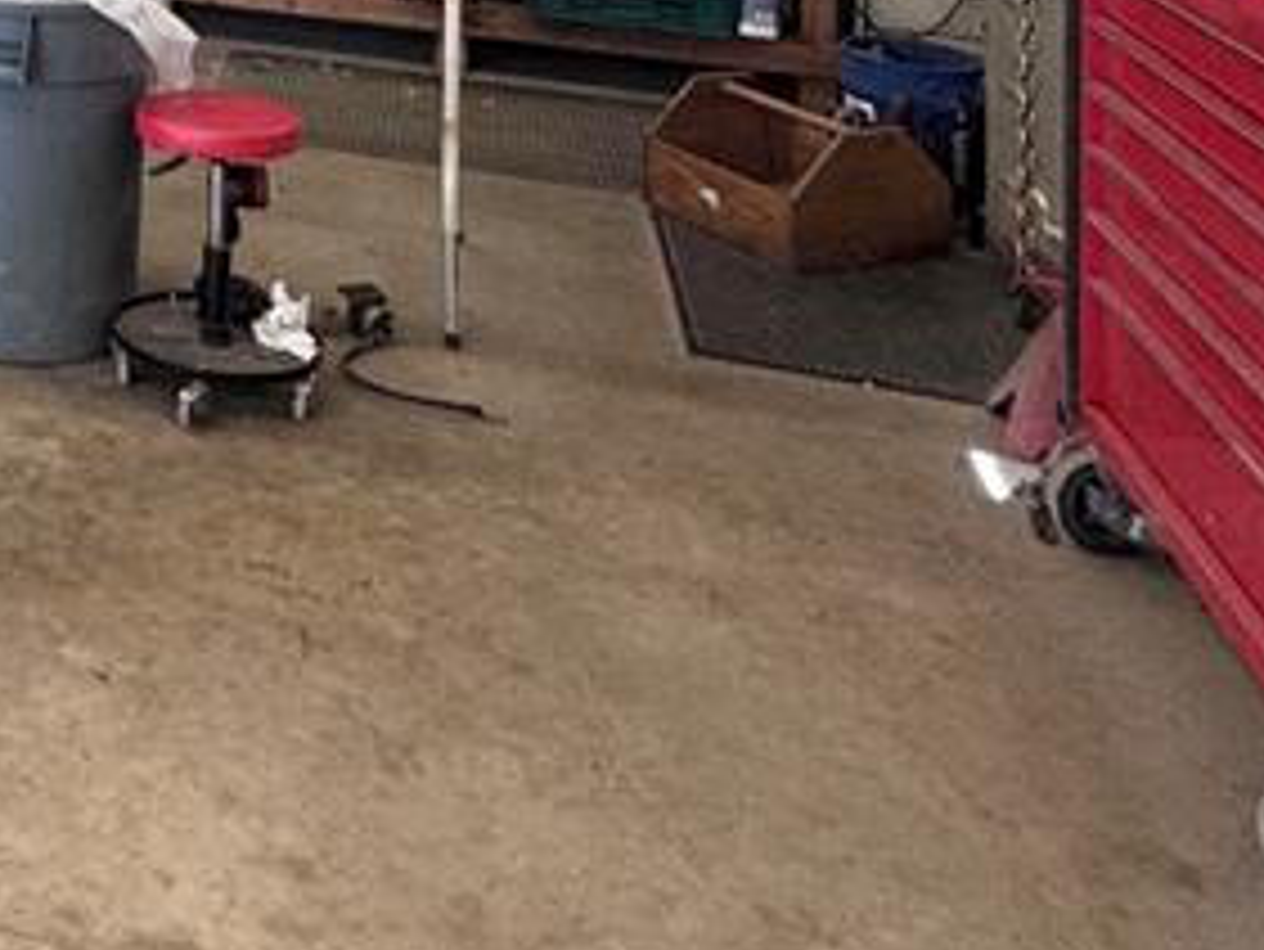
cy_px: -536
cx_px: -238
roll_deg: -1.8
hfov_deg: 31.6
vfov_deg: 22.5
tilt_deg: +2.2
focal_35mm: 51
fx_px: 1863
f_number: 2.2
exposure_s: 1/120
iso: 160
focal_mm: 2.22
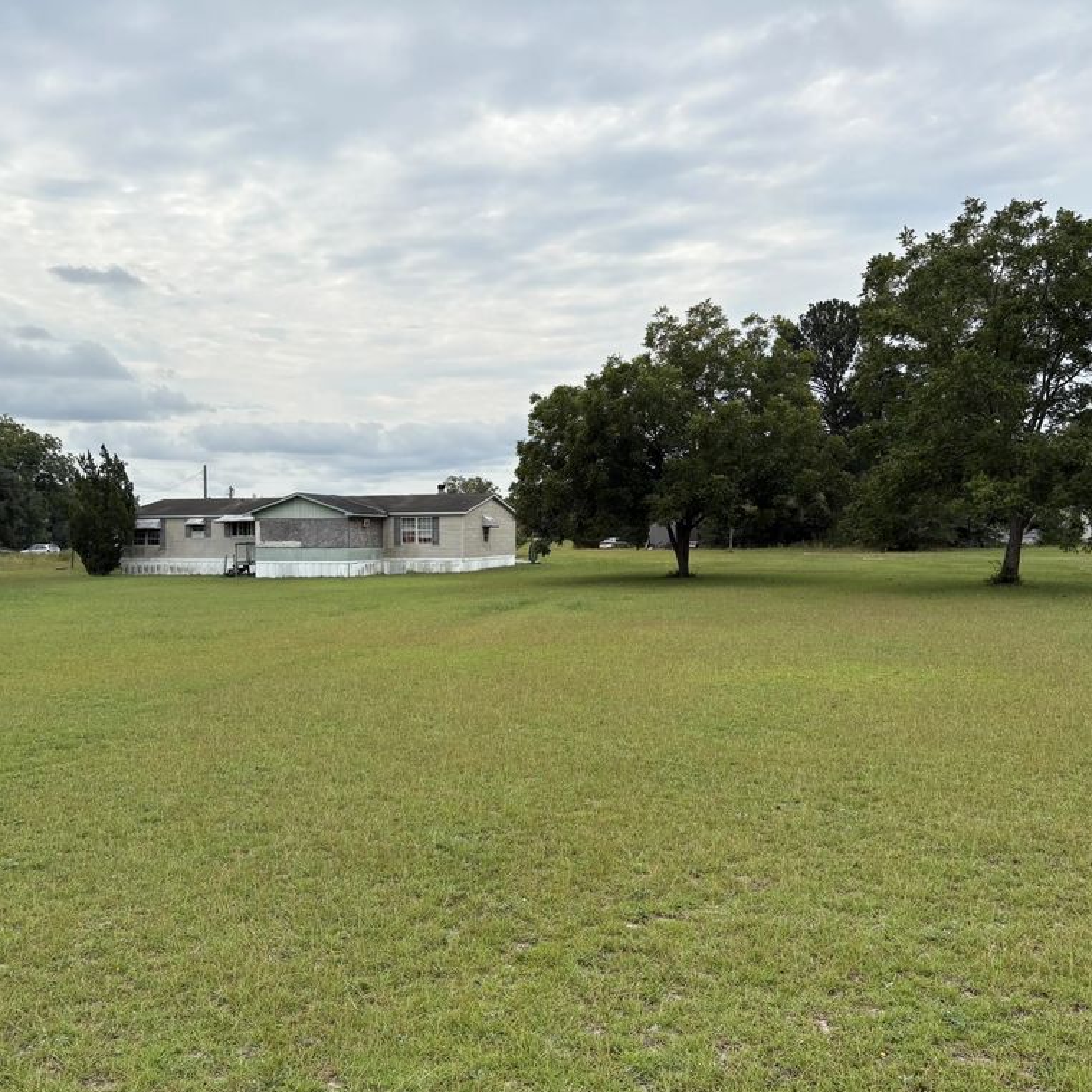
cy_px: 551
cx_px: 505
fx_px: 1106
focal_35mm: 31
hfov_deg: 52.5
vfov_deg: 52.5
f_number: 1.6
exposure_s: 1/4329
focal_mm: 5.96
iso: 50
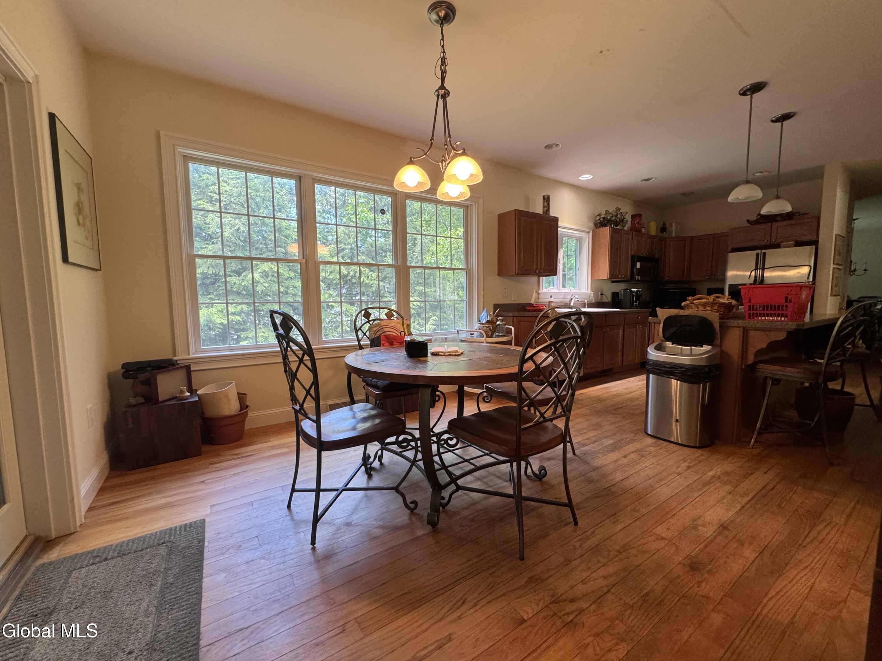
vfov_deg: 85.7
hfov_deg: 102.1
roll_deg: +0.7
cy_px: 330
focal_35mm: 14
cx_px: 441
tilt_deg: -6.1
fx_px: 357
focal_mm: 2.22
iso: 320
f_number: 2.2
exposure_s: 1/120
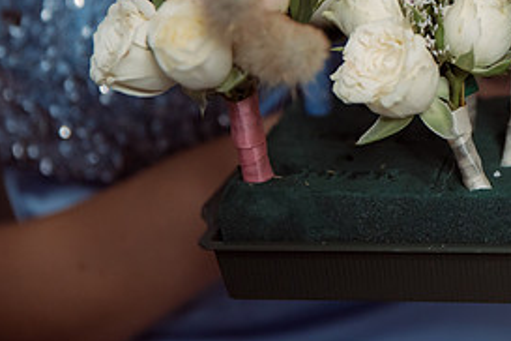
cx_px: 537
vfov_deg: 11.6
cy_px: -7
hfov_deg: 17.0
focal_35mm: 117
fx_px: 1661
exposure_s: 1/200
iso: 1600
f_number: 2.8
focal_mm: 55
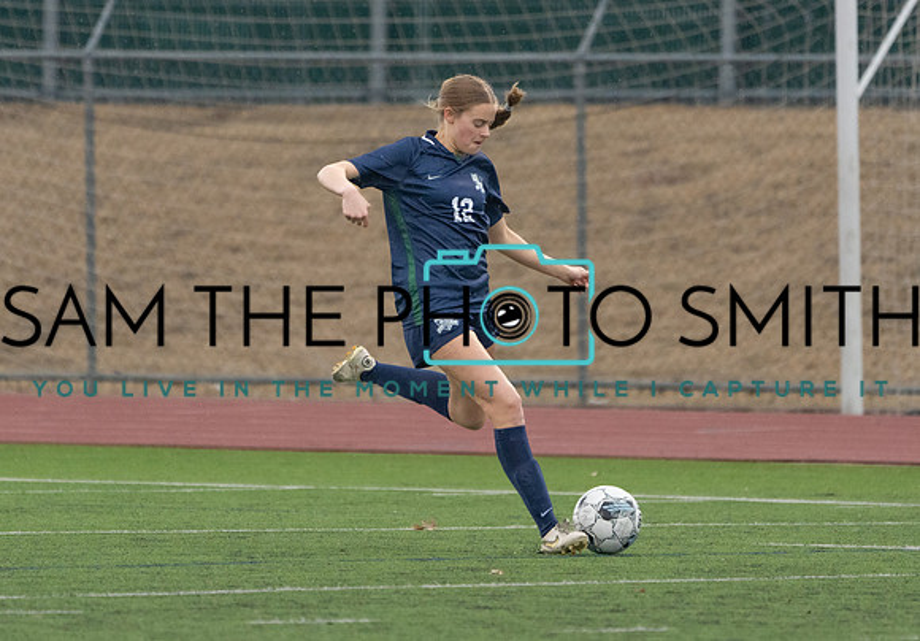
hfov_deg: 3.2
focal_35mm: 642
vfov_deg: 2.2
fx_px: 16627
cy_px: 287
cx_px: 487
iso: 2500
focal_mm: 400
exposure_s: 1/1250
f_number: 5.6
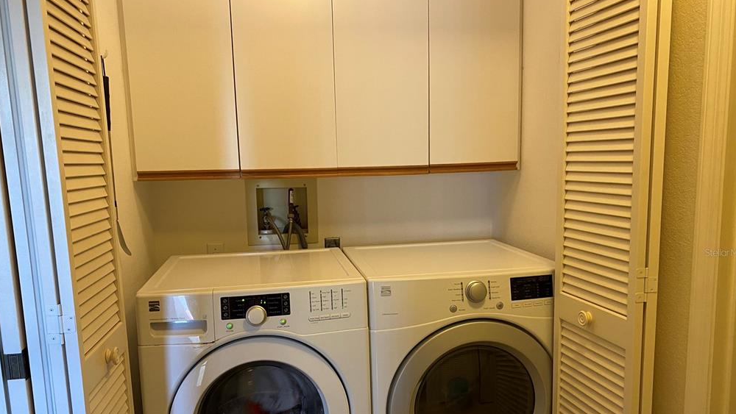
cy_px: 252
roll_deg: +1.7
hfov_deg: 66.1
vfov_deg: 40.0
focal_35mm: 29
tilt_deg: -8.5
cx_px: 372
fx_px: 566
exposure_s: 1/60
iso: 125
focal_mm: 4.25
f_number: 1.8
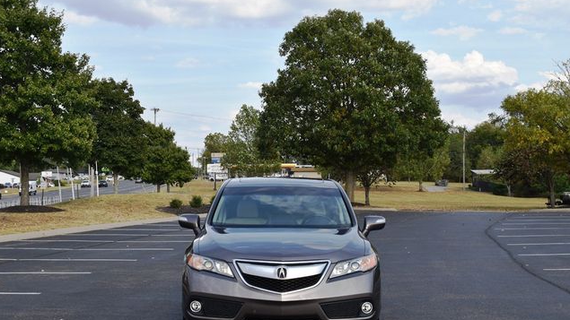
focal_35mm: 57
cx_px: 285
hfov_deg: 36.6
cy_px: 156
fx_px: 861
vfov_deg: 21.1
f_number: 8
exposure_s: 1/250
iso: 140
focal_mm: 36
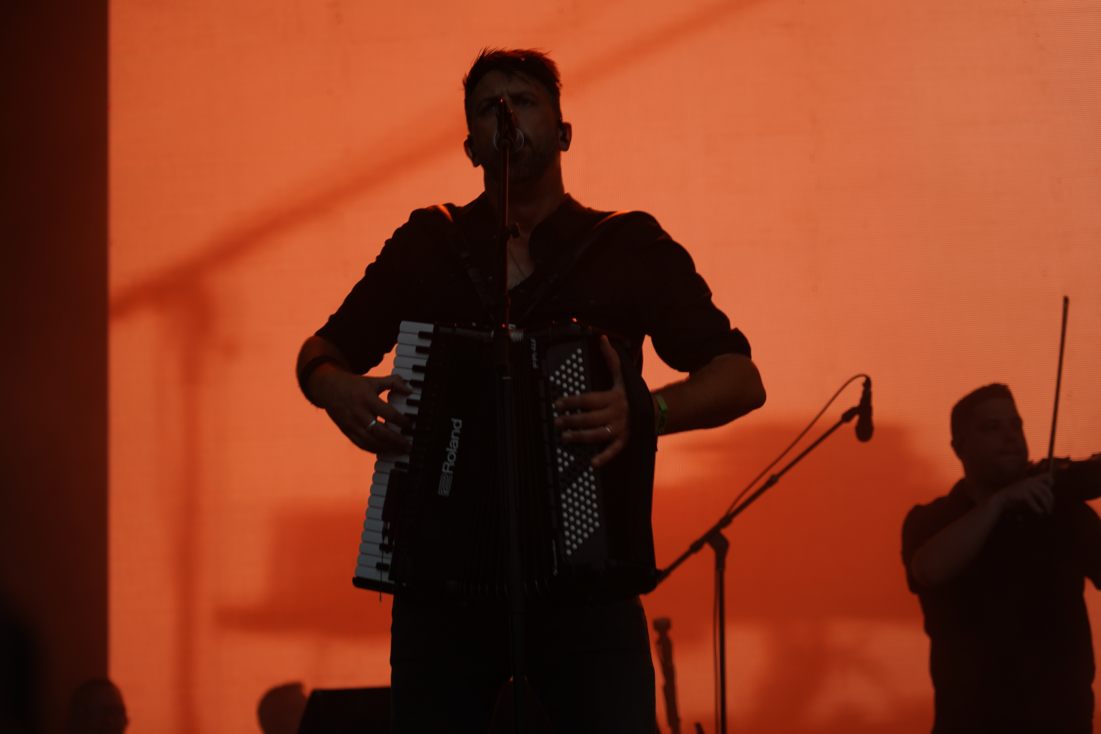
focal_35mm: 105
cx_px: 550
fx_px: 3211
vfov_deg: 13.0
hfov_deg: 19.5
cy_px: 367
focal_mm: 105
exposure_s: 1/125
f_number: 4
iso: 200
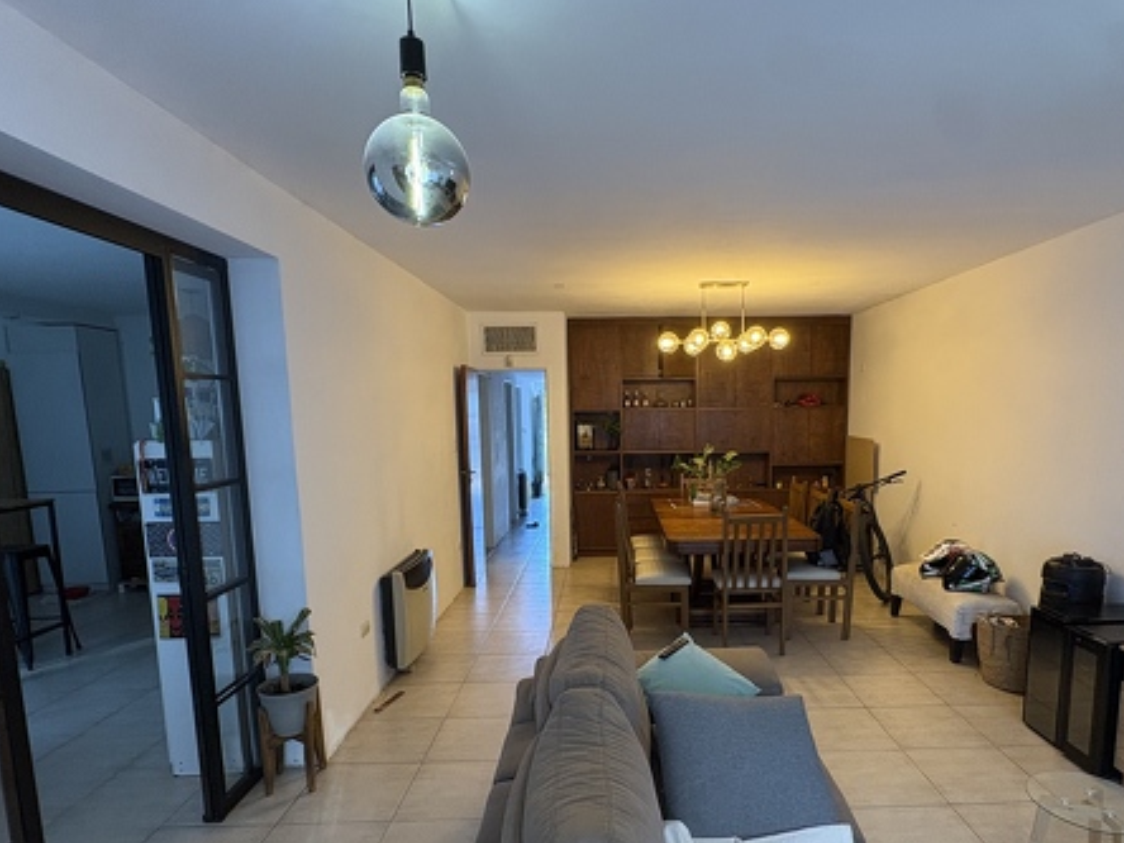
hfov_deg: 78.7
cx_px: 628
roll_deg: +1.3
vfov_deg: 62.9
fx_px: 682
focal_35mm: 21
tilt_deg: -8.0
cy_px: 506
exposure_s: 1/50
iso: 200
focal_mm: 2.22
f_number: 2.2
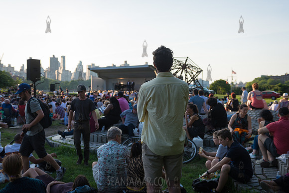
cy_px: 96
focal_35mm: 40
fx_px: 321
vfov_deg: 33.4
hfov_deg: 48.4
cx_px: 144
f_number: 3.5
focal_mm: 40
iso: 500
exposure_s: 1/2500
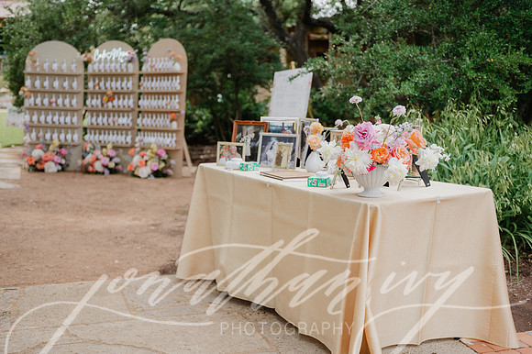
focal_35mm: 52
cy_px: 177
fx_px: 767
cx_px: 272
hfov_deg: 38.3
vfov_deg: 26.0
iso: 400
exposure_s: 1/2000
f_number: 2.8
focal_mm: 50
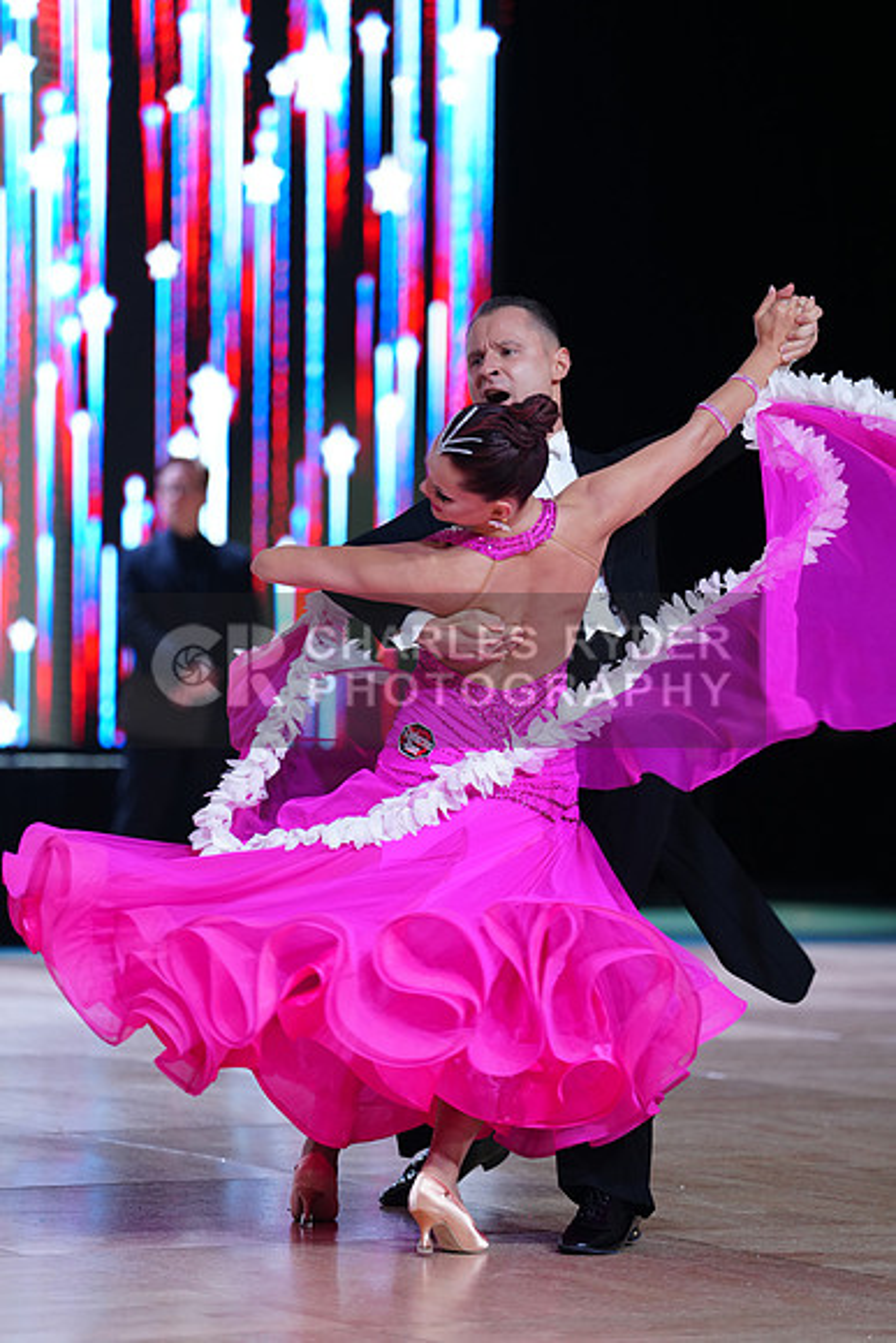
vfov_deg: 13.9
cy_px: 672
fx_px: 5522
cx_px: 448
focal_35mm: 148
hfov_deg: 9.3
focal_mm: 148
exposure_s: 1/500
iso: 800
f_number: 2.8
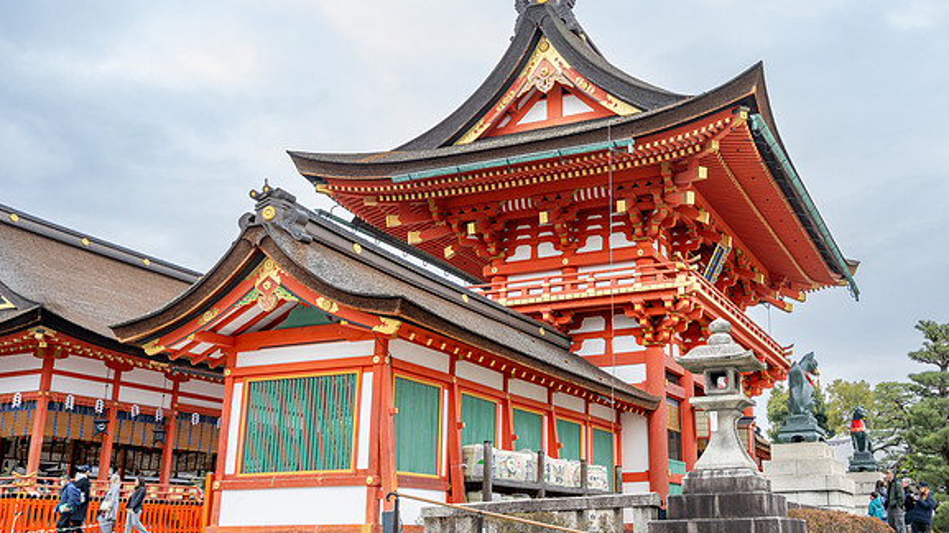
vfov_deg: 29.7
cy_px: 252
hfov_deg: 49.9
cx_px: 608
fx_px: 1006
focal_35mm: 40
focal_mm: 29.5
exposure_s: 1/500
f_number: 4
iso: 250
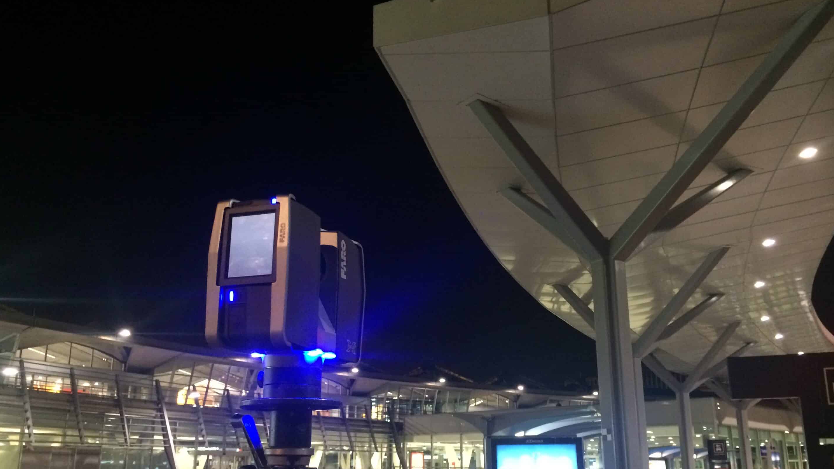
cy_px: 294
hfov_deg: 59.5
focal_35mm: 33
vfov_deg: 35.4
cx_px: 418
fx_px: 730
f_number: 2.2
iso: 320
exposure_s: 1/15
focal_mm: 4.12
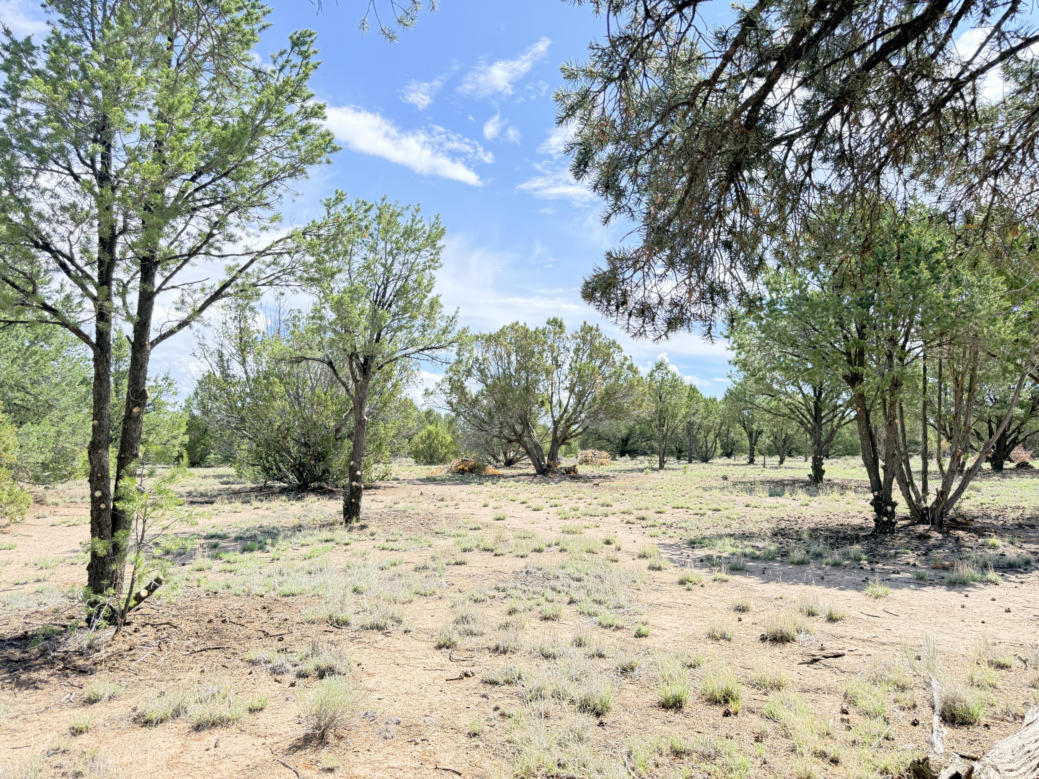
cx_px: 520
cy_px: 390
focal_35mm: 24
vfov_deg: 56.8
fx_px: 720
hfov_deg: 71.6
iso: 100
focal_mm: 6.76
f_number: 1.78
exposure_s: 1/1250
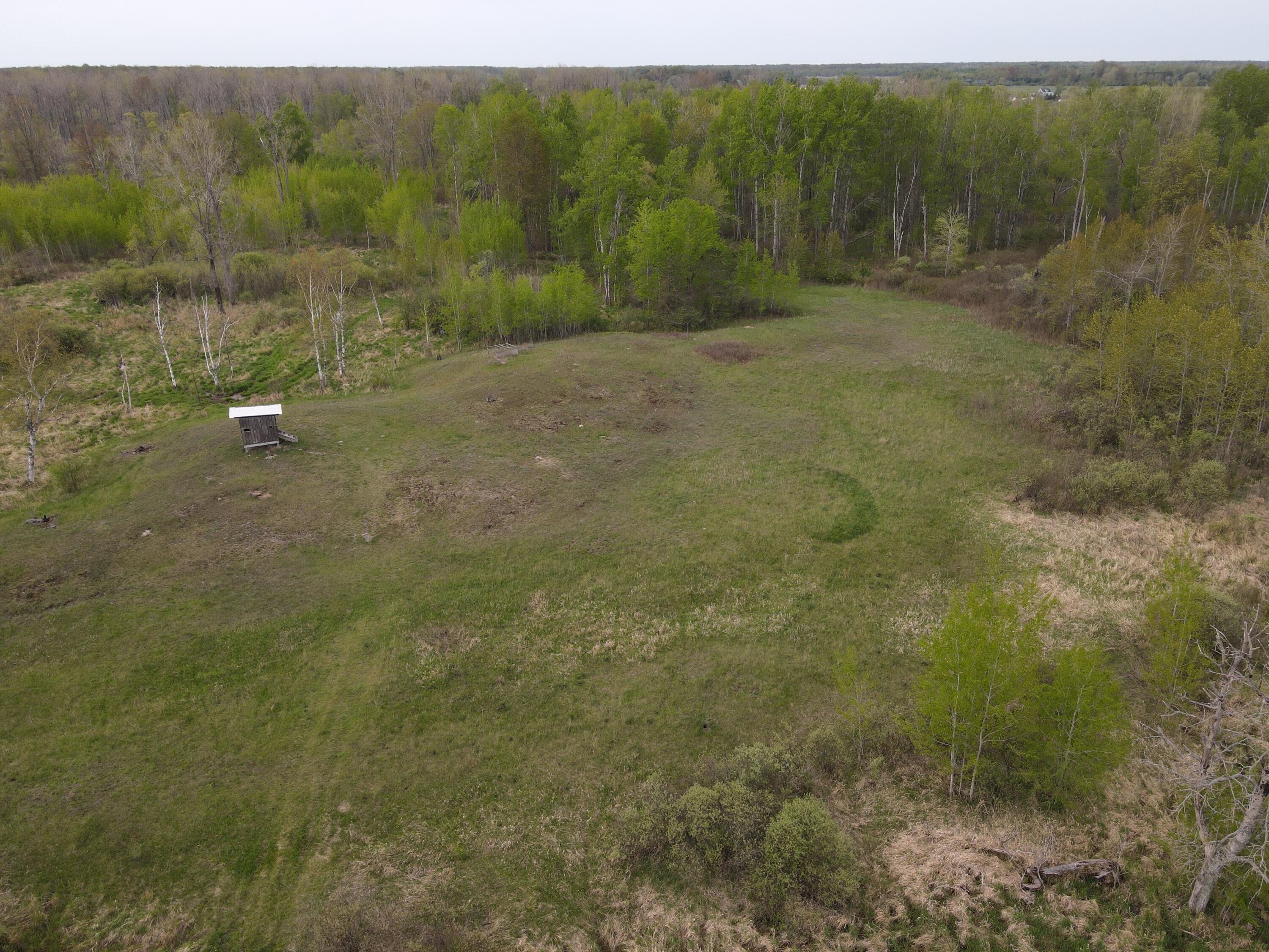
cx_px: 634
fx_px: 880
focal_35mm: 24
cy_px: 476
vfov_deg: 56.8
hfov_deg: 71.6
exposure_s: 1/320
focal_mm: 4.5
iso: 100
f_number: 2.8
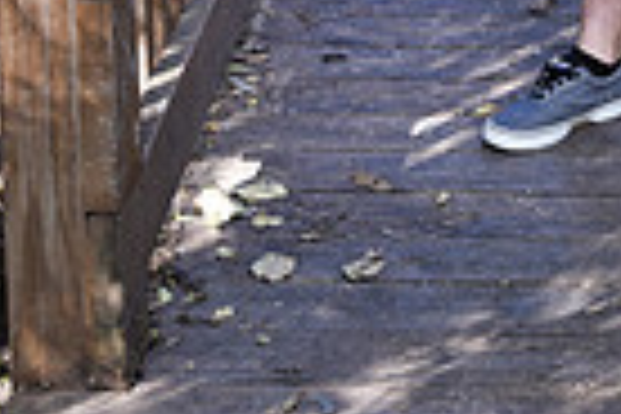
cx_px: 598
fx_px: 2605
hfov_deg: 13.4
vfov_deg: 8.6
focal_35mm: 151
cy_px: -421
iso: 200
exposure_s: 1/60
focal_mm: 36
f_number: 3.2
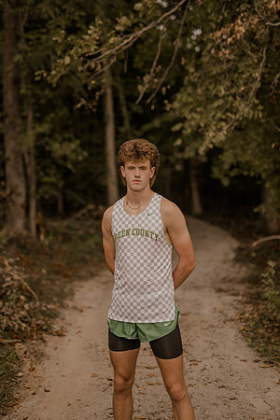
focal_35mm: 50
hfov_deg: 27.0
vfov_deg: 39.6
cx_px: 140
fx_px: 583
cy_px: 210
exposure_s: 1/1000
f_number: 1.4
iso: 64
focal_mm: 50
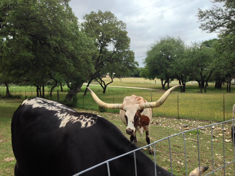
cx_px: 118
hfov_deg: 55.4
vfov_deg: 42.9
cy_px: 88
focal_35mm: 33
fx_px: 224
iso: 50
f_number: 2.4
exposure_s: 1/775
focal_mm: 4.12
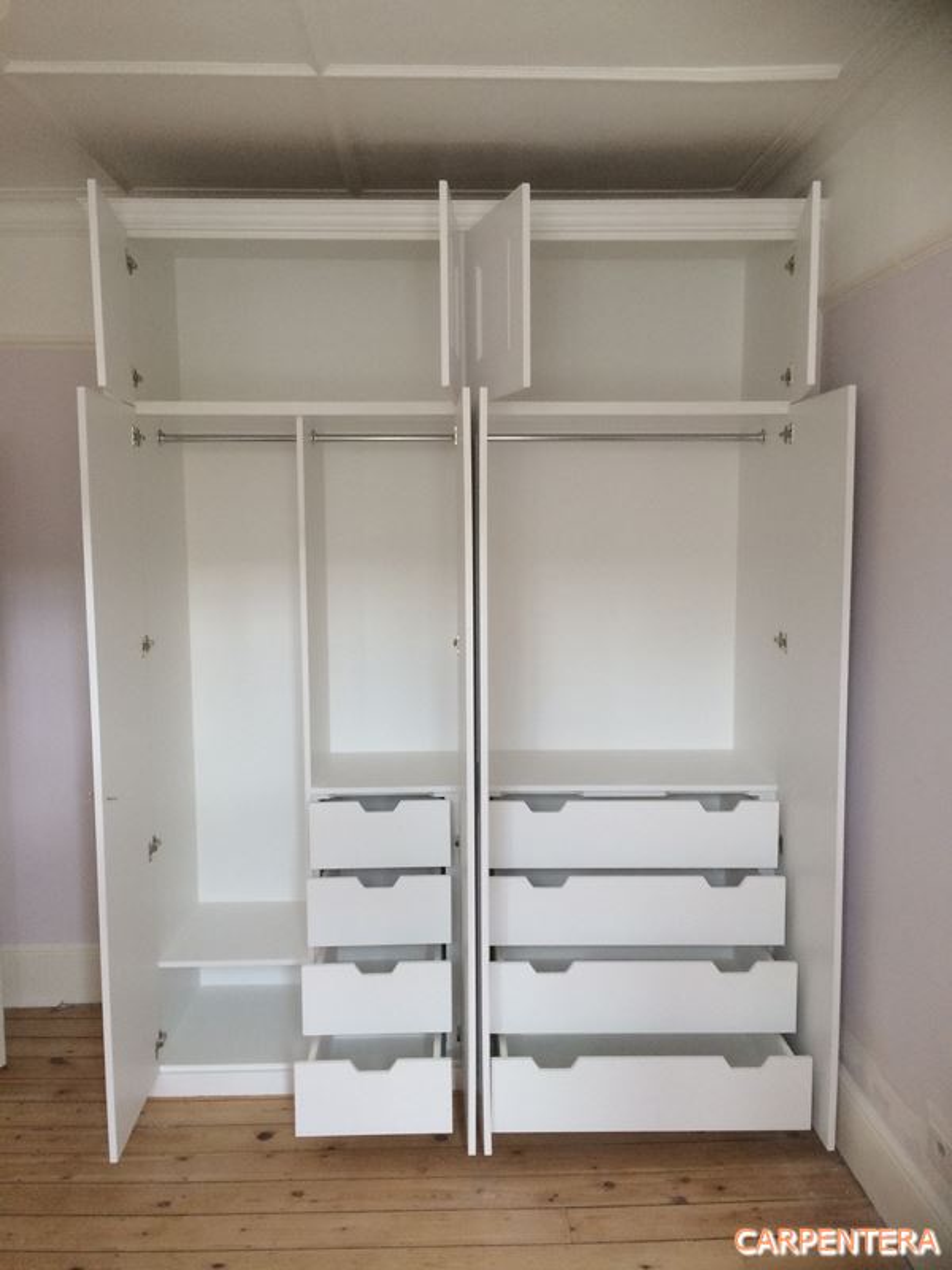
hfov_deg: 46.8
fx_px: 1100
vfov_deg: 60.0
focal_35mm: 30
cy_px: 635
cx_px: 476
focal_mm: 4.12
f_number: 2.2
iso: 64
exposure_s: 1/30
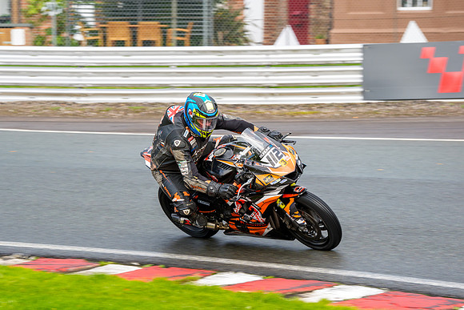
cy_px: 155
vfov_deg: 9.9
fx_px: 1786
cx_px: 207
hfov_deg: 14.8
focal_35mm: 139
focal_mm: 125
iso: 250
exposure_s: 1/320
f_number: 6.3
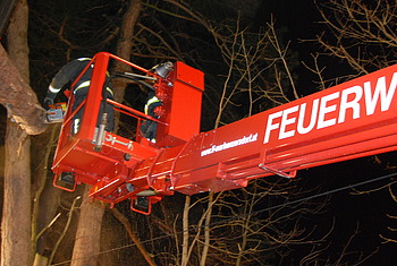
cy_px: 101
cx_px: 242
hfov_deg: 37.3
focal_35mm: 53
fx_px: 586
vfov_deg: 25.6
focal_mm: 26
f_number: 4
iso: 1250
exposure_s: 1/20
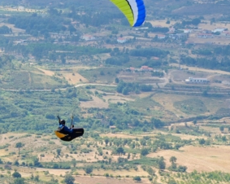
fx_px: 2442
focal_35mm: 359
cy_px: 168
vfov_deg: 4.3
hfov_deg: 5.4
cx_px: 17
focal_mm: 105
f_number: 5
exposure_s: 1/400
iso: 100
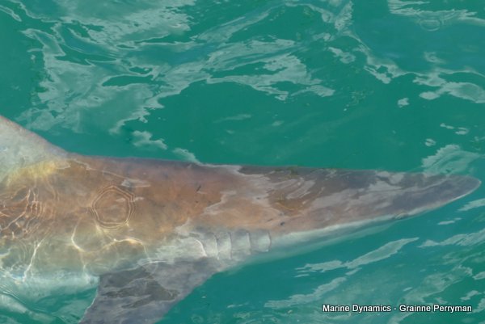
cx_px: 242
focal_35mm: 85
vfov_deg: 16.1
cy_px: 162
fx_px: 1146
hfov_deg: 23.9
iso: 125
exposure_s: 1/1000
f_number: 3.8
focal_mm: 31.05
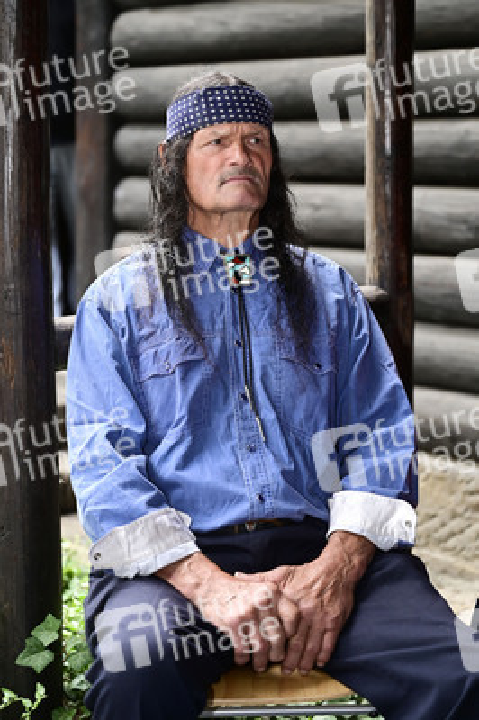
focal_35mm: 70
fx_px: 1399
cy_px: 360
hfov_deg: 19.4
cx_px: 240
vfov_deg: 28.9
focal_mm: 70
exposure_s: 1/200
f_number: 3.2
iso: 640
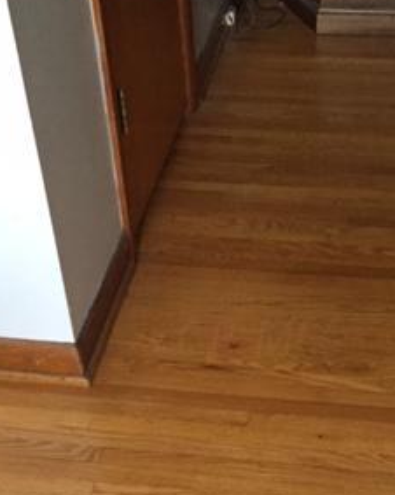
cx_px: 260
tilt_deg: -41.5
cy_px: 338
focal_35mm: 64
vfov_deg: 29.4
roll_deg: +2.7
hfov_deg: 23.7
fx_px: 936
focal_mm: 4.15
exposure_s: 1/30
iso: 250
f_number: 2.2
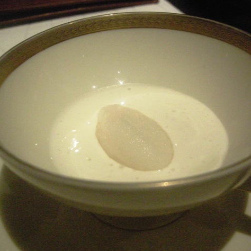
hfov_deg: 39.1
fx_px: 353
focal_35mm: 43
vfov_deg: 39.2
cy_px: 126
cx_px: 144
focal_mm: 7.5
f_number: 2.7
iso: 1600
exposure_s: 1/101
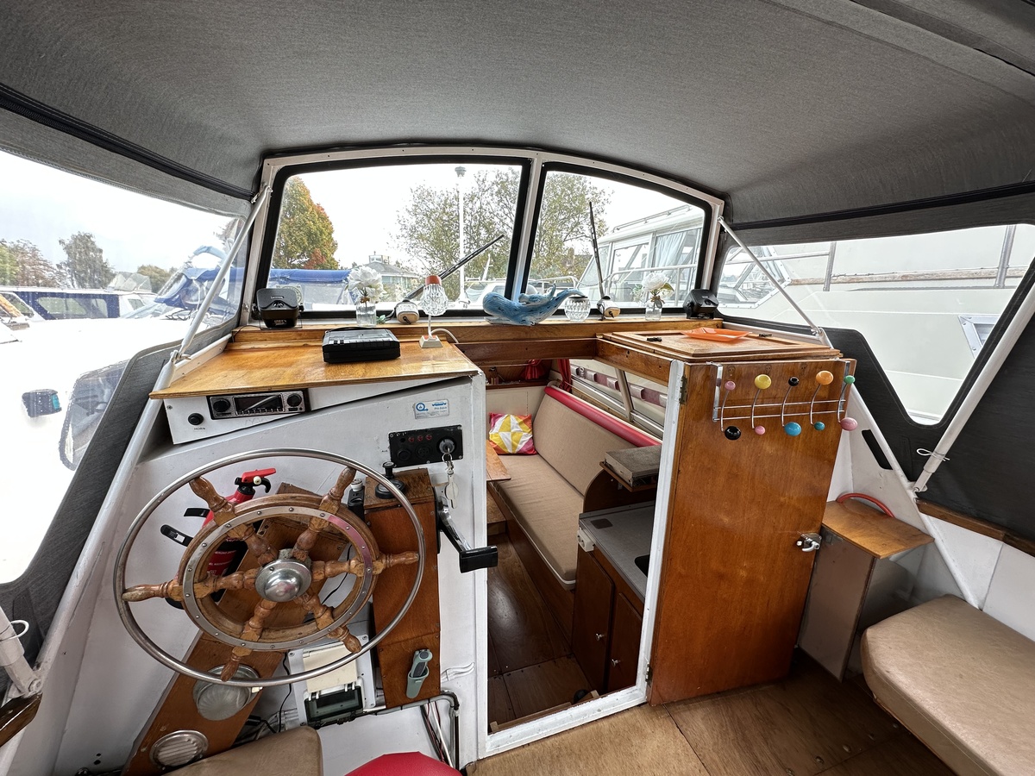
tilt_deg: -12.2
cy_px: 388
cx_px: 518
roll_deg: -0.5
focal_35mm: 14
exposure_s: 1/99
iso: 64
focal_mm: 2.22
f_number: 2.2
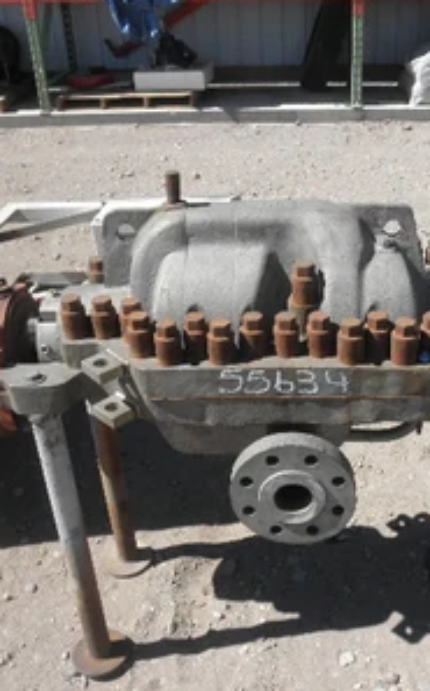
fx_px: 752
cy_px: 344
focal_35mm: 40
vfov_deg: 49.3
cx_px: 314
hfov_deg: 31.4
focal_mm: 5
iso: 64
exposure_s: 1/80
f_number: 8.5
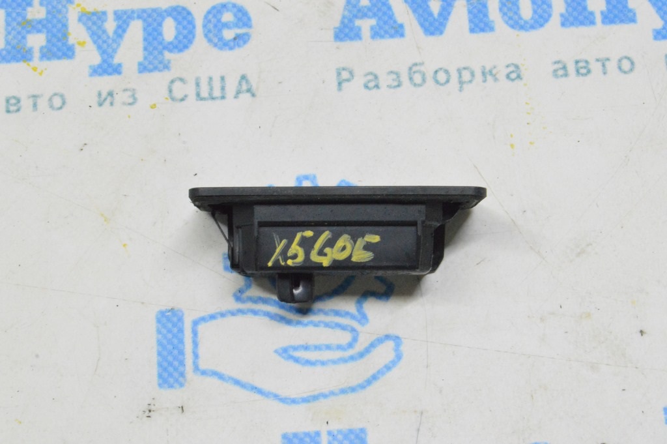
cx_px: 334
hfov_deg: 24.6
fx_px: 1527
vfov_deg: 16.5
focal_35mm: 82
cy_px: 222
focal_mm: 55
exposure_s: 1/20
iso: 6400
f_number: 20
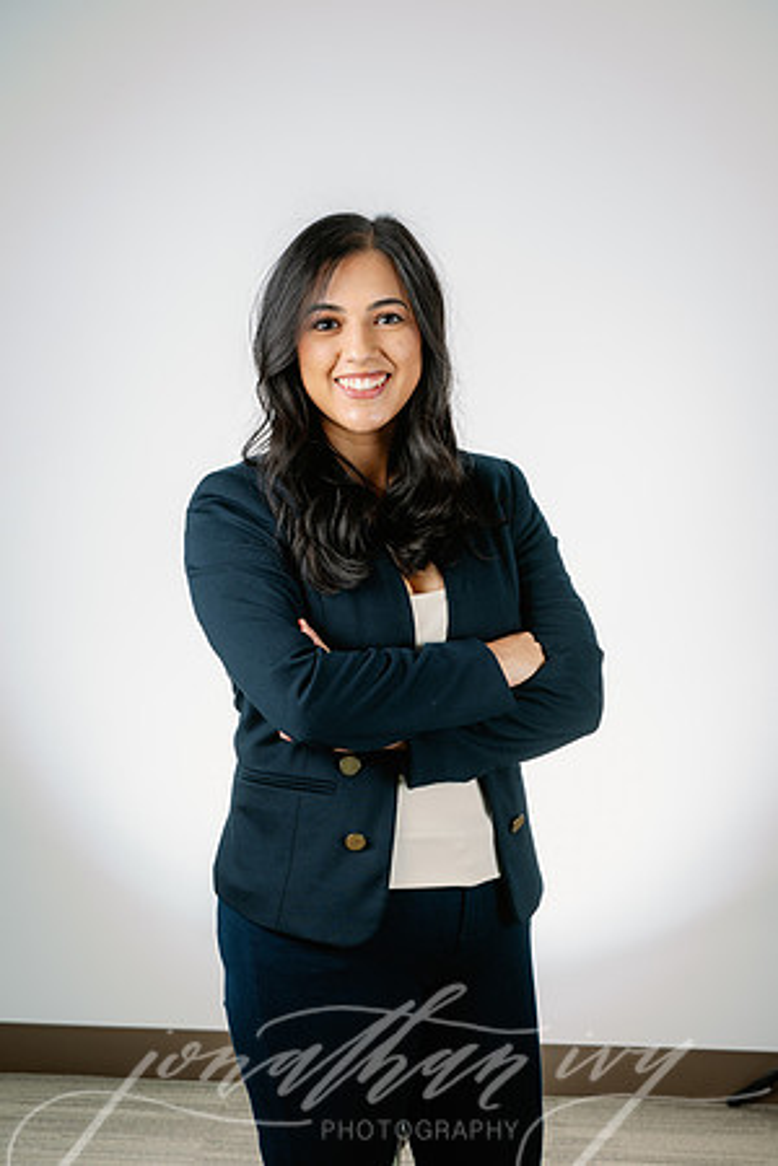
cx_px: 389
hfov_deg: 19.5
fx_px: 2269
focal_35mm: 70
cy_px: 583
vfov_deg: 28.8
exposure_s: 1/160
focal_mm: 70
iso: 125
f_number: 8
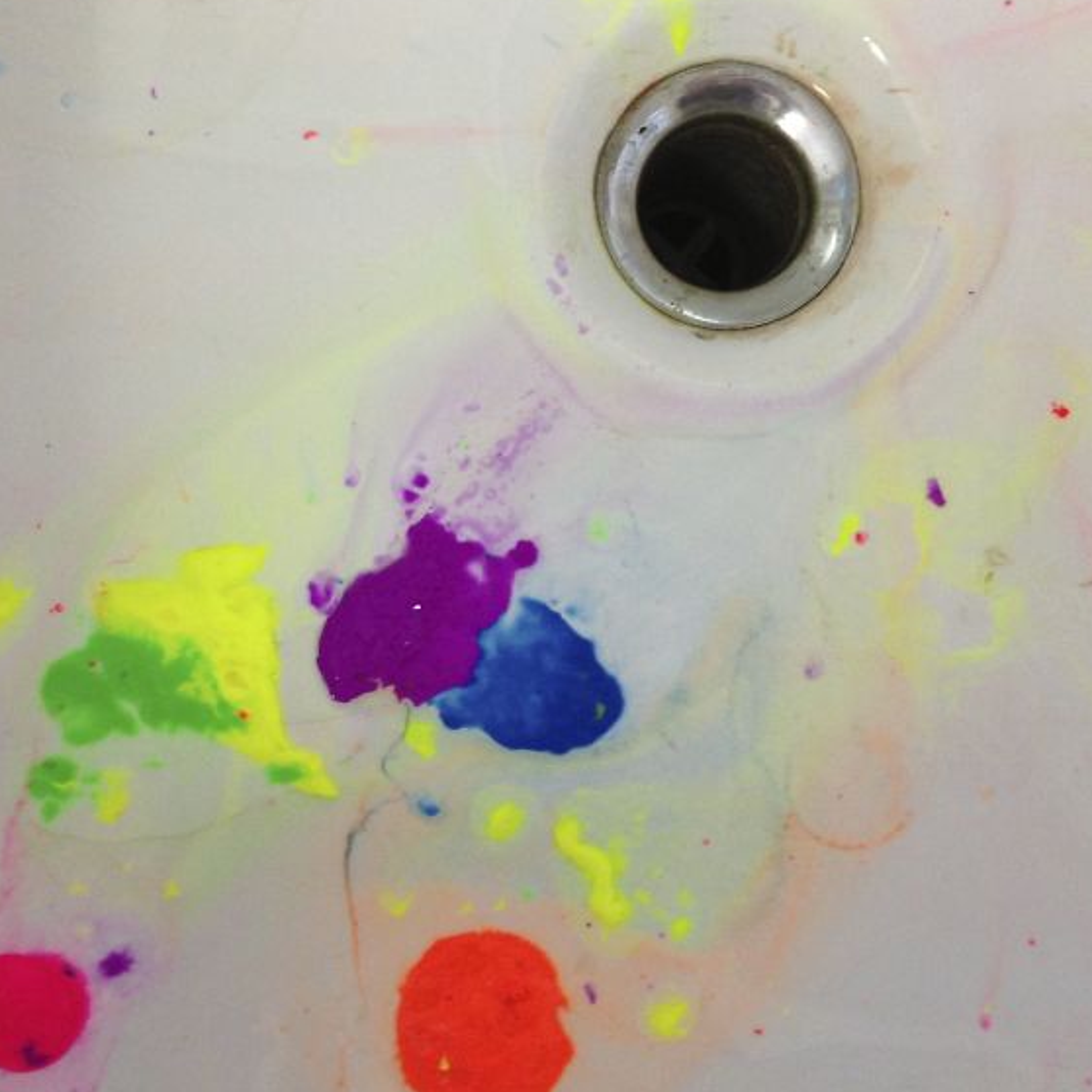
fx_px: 1642
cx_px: 468
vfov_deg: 36.7
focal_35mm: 46
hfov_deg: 36.7
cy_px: 616
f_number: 2.4
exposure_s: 1/20
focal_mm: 4.13
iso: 160
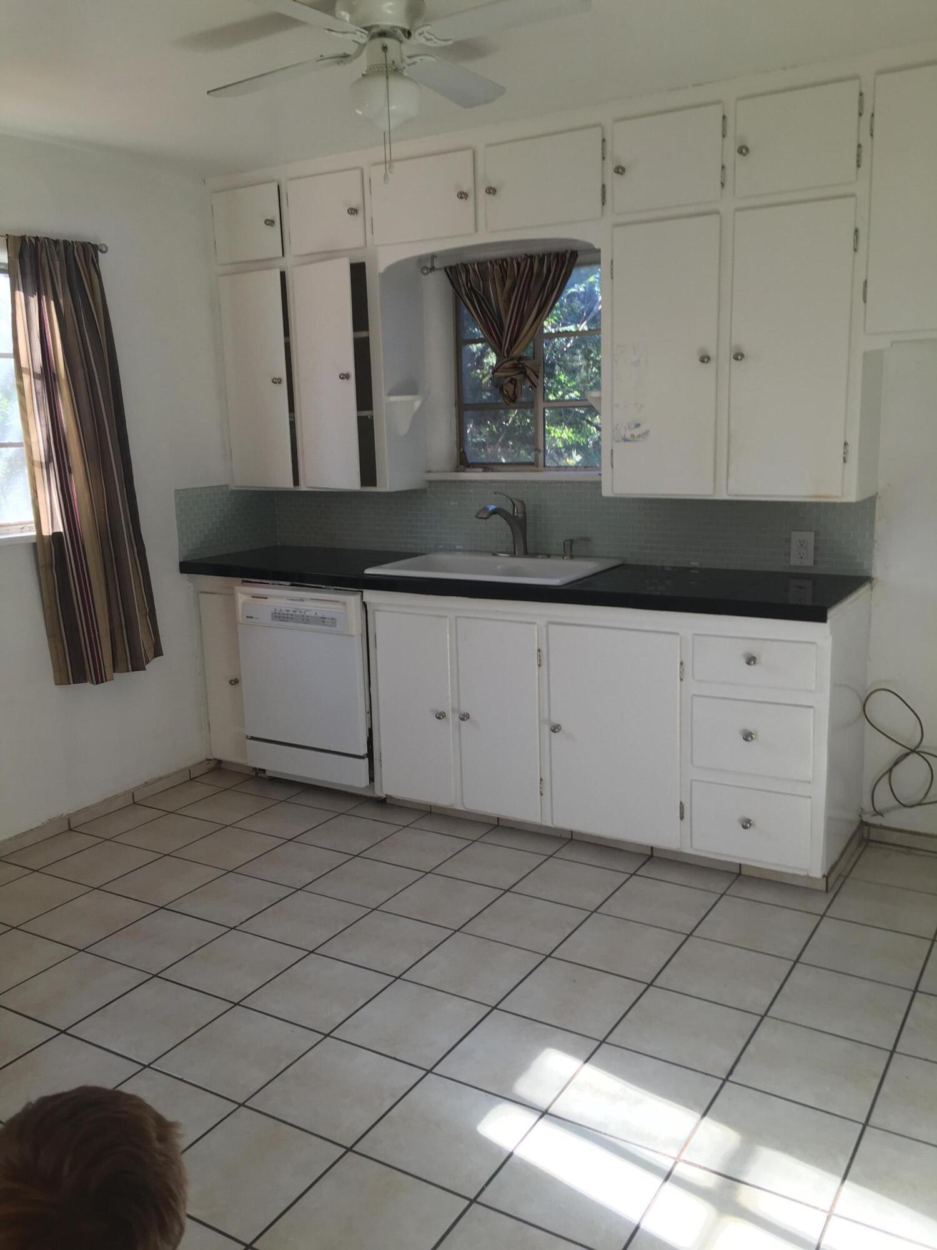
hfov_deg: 48.2
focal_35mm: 29
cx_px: 468
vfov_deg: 61.7
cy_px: 625
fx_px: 1047
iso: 25
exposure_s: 1/40
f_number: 2.2
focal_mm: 4.15
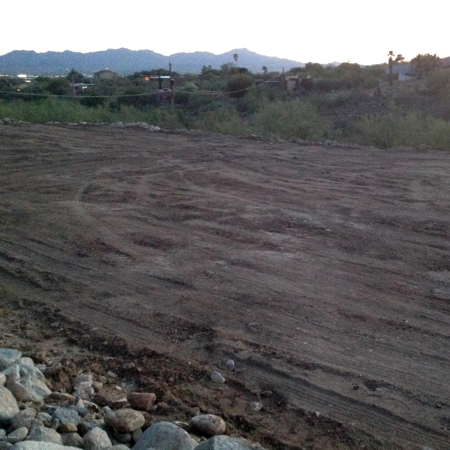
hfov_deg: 39.5
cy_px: 223
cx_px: 303
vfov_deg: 40.0
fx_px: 618
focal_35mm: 42
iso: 800
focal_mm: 4.28
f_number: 2.4
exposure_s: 1/15
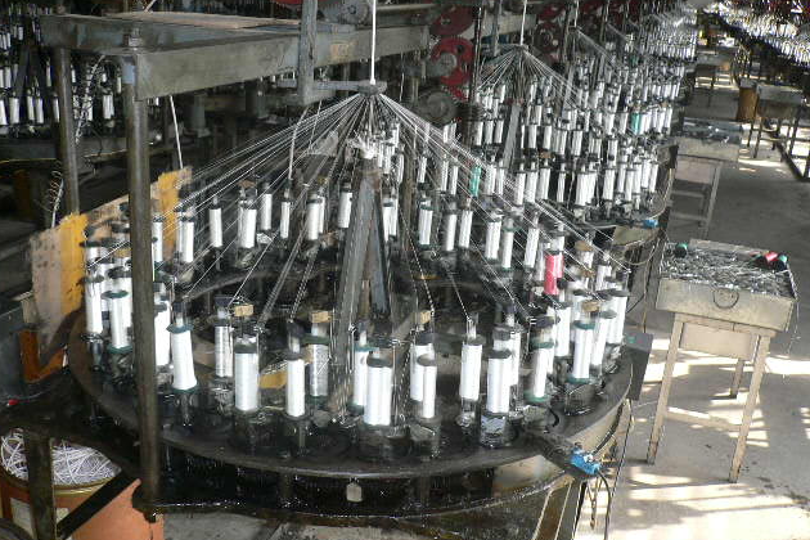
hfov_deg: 51.9
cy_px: 292
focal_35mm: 37
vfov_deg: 35.9
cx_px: 400
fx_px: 832
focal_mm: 5.8
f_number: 2.8
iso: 100
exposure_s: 1/60
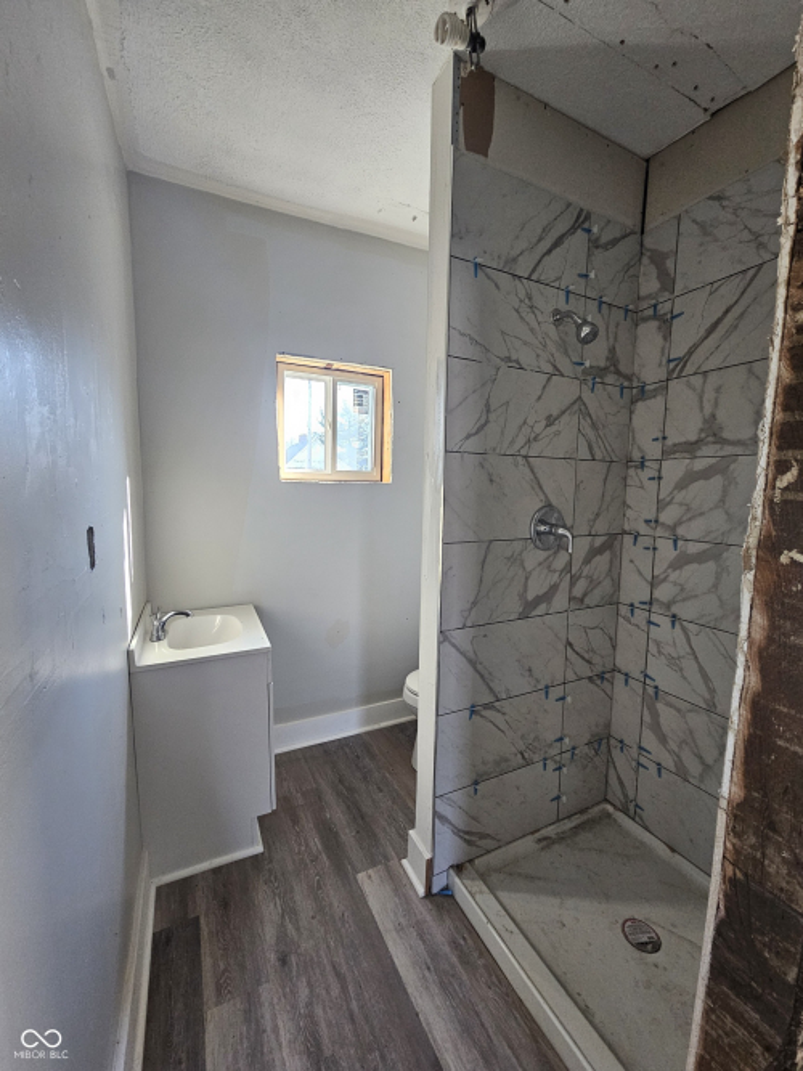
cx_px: 402
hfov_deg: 89.9
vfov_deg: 106.2
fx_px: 402
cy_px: 536
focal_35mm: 13
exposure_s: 1/60
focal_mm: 2.2
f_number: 2.2
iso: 250
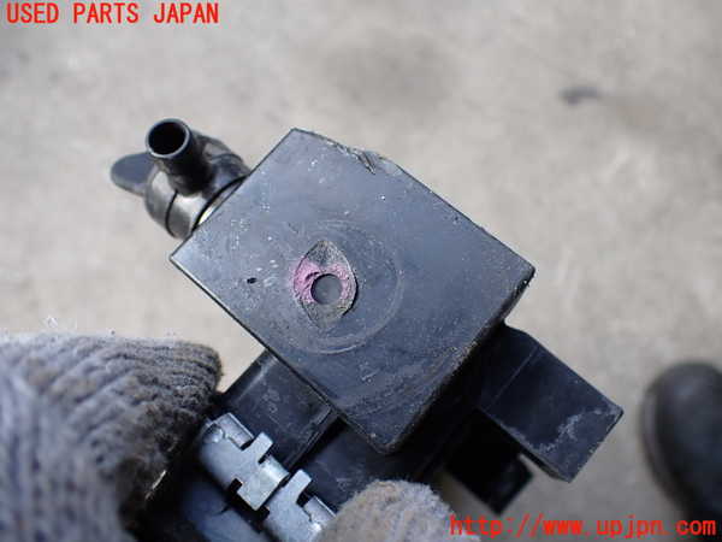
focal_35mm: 30
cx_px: 361
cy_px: 271
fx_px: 626
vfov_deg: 46.8
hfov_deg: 60.0
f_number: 2.3
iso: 160
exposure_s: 1/125
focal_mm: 5.4
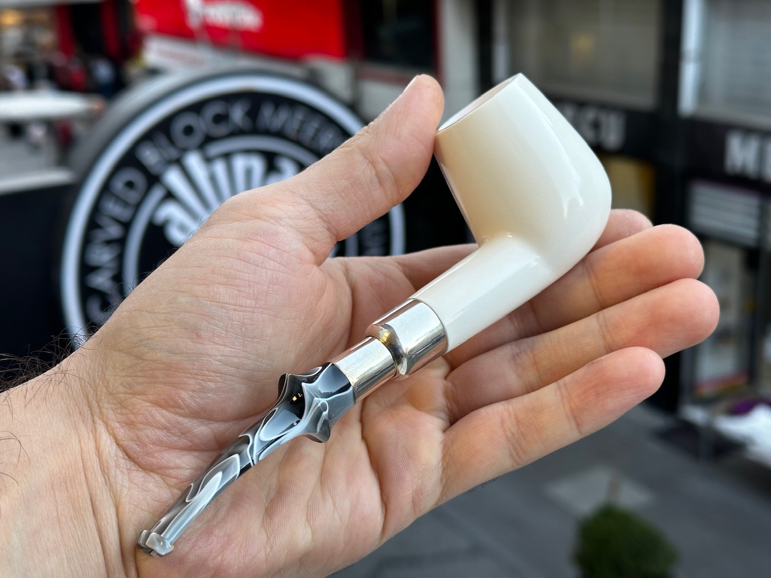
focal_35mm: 48
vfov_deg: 30.3
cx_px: 386
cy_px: 289
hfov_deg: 39.7
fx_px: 1069
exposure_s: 1/100
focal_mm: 6.86
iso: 50
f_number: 1.78
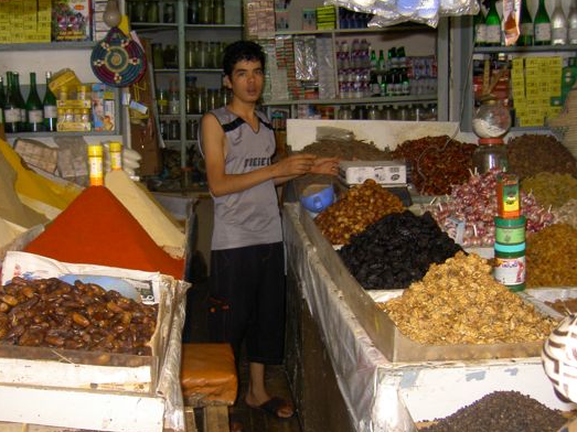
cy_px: 225
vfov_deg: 36.8
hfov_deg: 47.7
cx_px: 247
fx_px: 650
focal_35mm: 39
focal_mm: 5.6
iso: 100
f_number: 2.8
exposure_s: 1/60
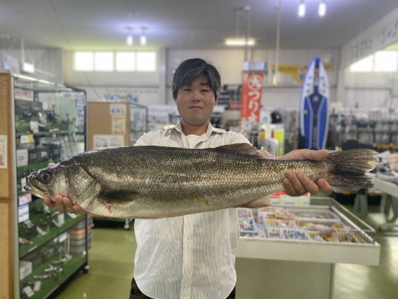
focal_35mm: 26
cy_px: 150
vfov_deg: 53.1
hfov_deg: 67.3
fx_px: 299
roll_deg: -0.3
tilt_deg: -5.4
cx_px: 199
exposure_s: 1/100
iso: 125
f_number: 1.8
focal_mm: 4.25
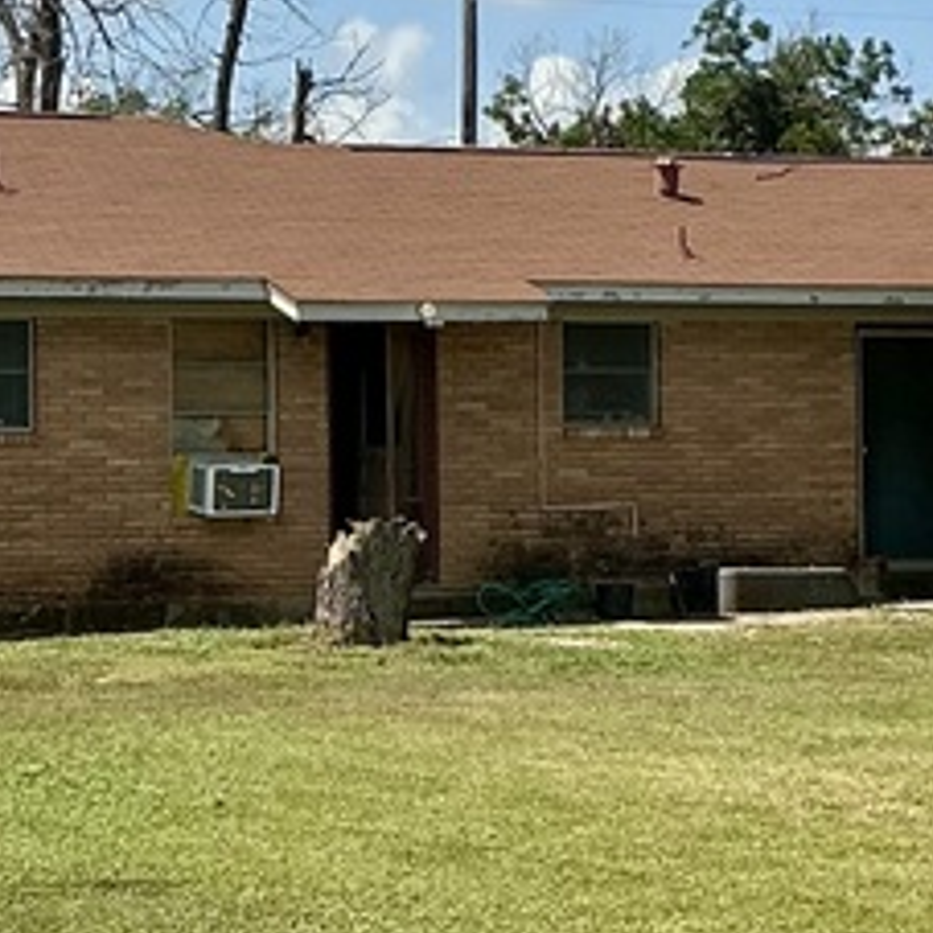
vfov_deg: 14.8
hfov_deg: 14.7
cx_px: 238
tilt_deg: +1.6
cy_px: 370
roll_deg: -0.6
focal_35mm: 118
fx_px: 3598
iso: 25
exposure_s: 1/2320
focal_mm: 3
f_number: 1.8
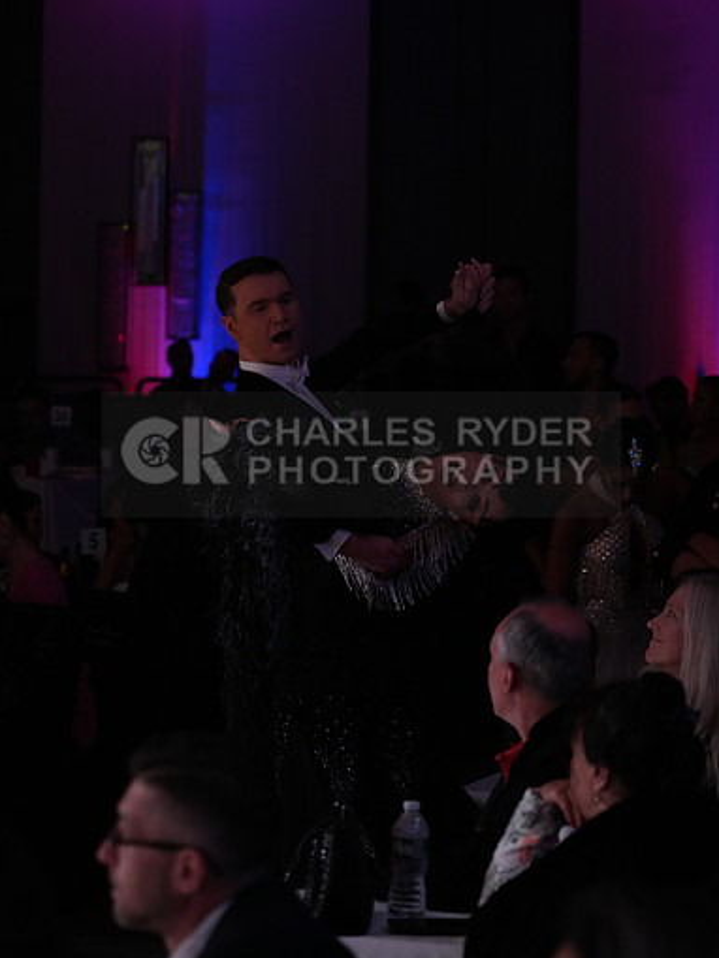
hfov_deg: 12.9
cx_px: 362
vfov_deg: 17.1
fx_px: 3184
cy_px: 455
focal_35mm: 115
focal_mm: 105
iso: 4000
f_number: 4
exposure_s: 1/400
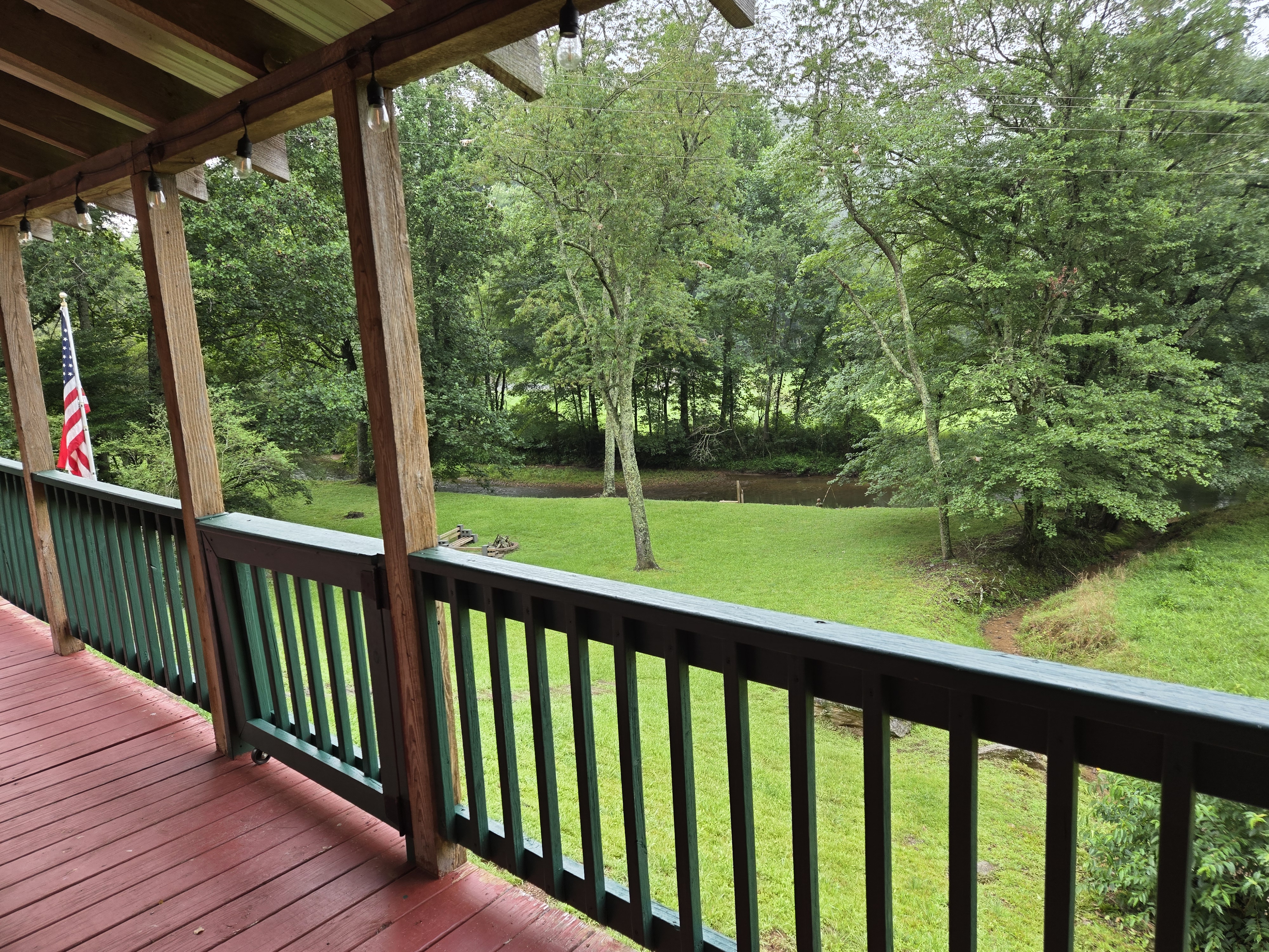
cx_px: 634
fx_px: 843
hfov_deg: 73.9
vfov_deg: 58.9
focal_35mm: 23
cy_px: 476
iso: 80
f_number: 1.8
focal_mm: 5.4
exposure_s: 1/180
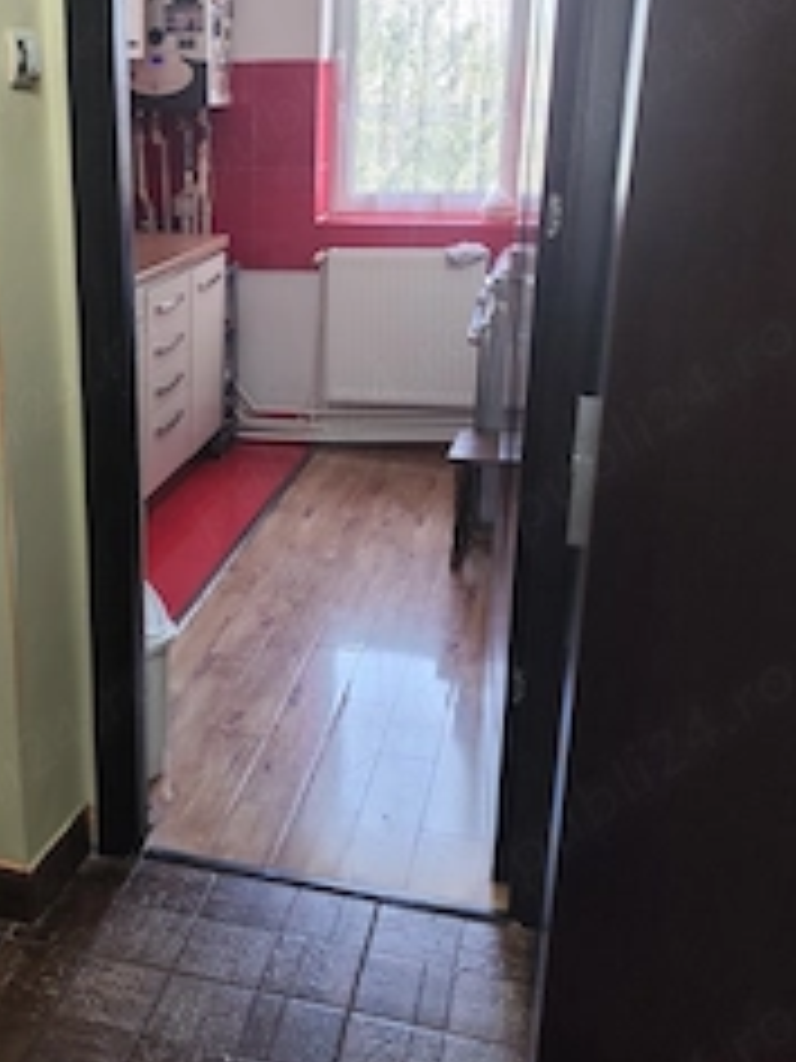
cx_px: 175
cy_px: 500
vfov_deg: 47.8
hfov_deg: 35.8
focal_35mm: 39
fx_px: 1196
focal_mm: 6.19
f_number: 1.65
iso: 250
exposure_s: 1/50
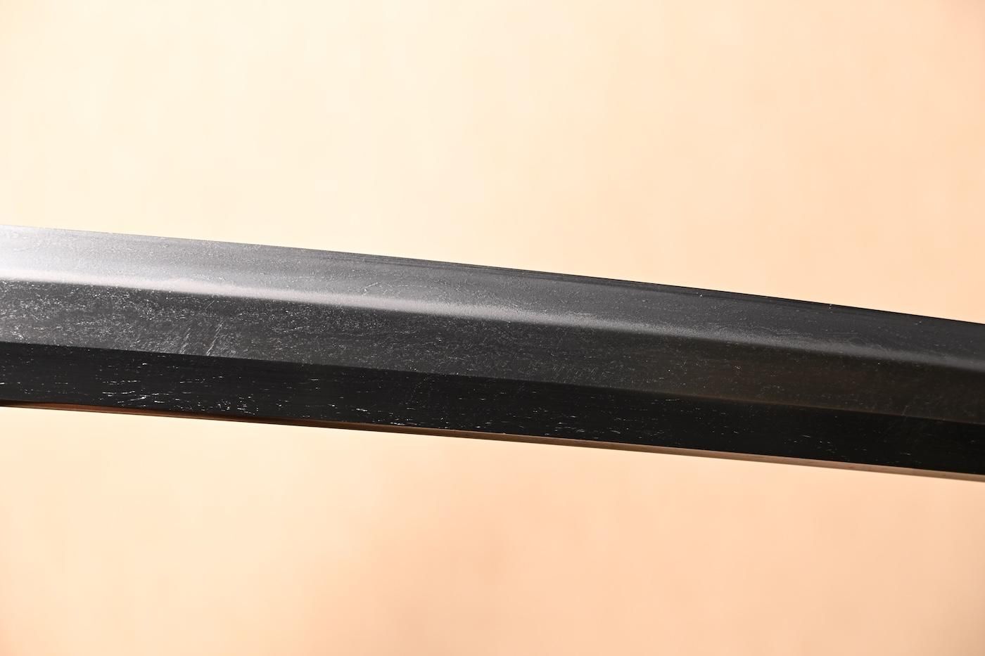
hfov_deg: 21.2
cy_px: 328
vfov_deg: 14.2
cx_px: 492
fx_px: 2626
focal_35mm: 96
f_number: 5
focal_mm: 64
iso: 100
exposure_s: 1/2
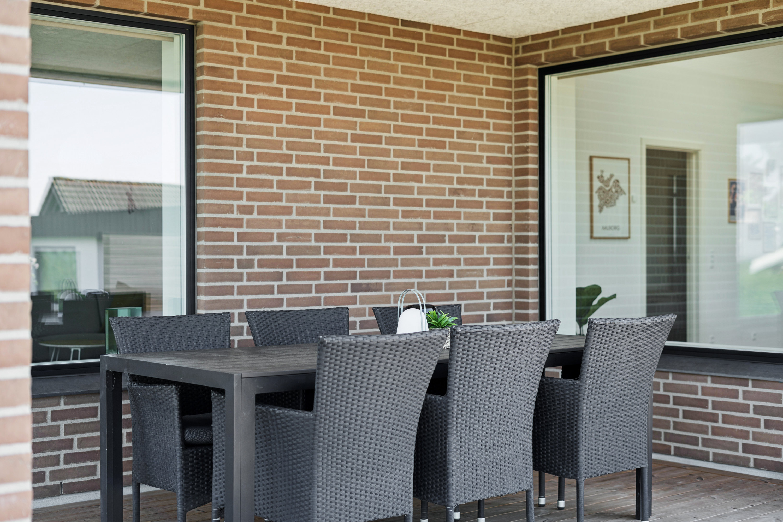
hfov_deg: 39.6
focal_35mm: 50
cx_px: 392
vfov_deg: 27.0
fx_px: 1087
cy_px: 261
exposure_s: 1/160
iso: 80
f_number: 3.2
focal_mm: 50
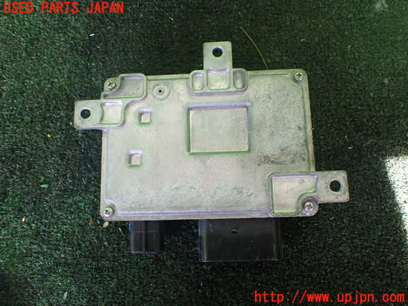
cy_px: 153
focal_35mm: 30
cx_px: 204
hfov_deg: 60.0
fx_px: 354
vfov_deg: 46.8
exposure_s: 1/125
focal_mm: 5.4
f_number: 2.3
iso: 250
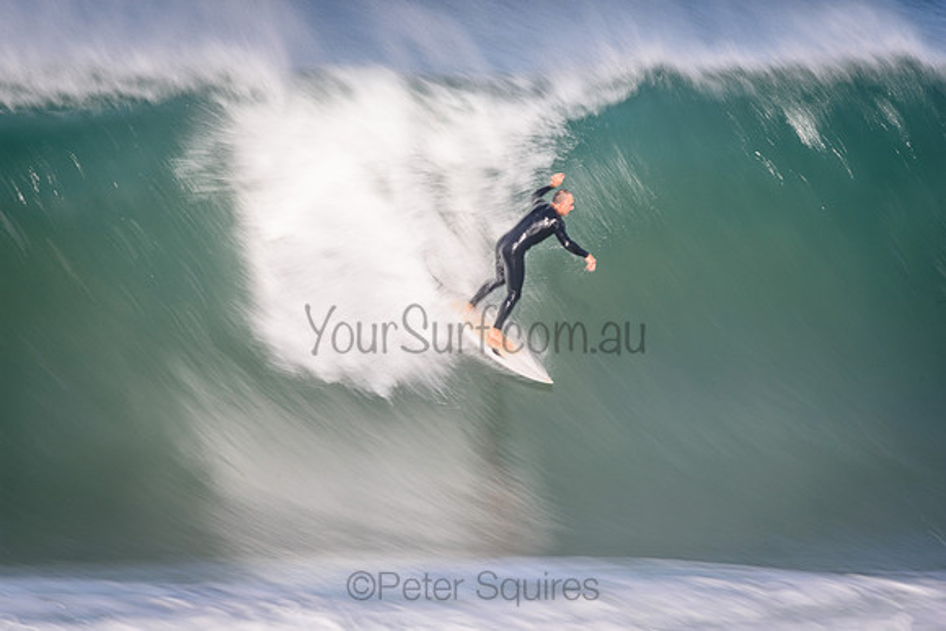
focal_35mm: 750
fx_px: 19712
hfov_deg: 2.7
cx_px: 473
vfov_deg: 1.8
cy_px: 316
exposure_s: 1/20
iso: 100
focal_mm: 500
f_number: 18
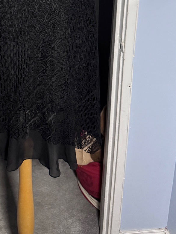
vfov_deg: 36.5
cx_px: 25
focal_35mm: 49
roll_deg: +0.9
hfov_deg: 28.7
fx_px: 332
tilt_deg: -15.2
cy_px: 24
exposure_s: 1/60
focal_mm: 6.76
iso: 800
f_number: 1.78
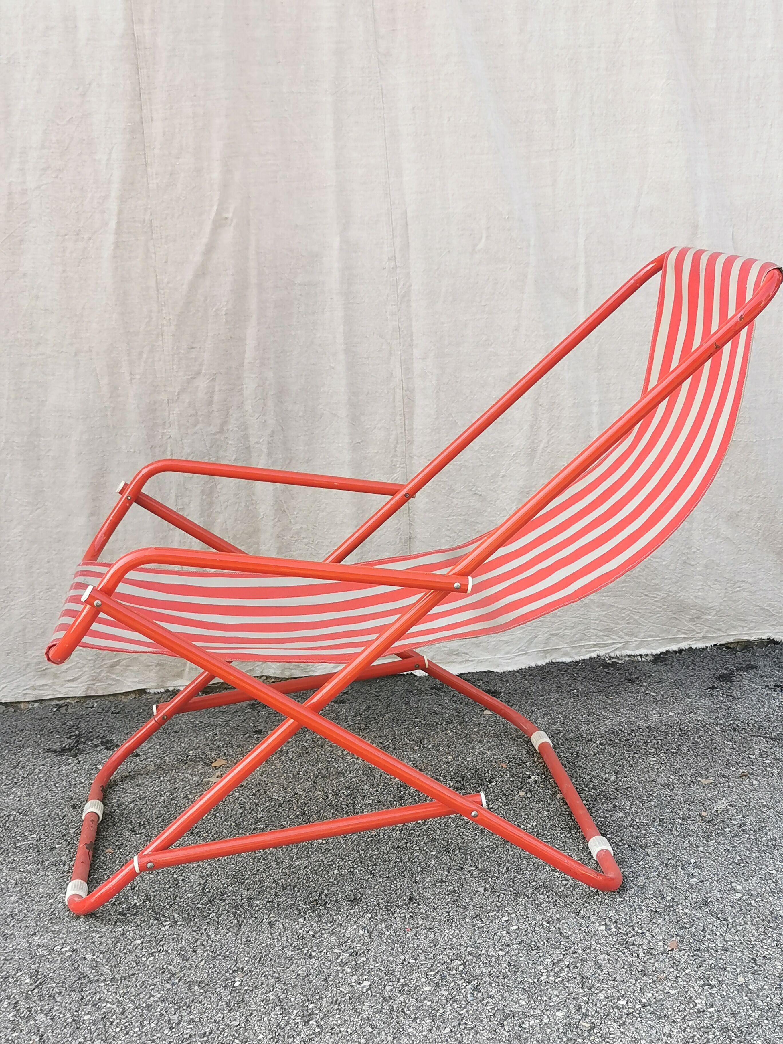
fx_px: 1357
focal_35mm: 45
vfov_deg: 42.1
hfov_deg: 32.2
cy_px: 522
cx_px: 392
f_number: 1.8
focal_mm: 5.58
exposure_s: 1/339
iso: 50
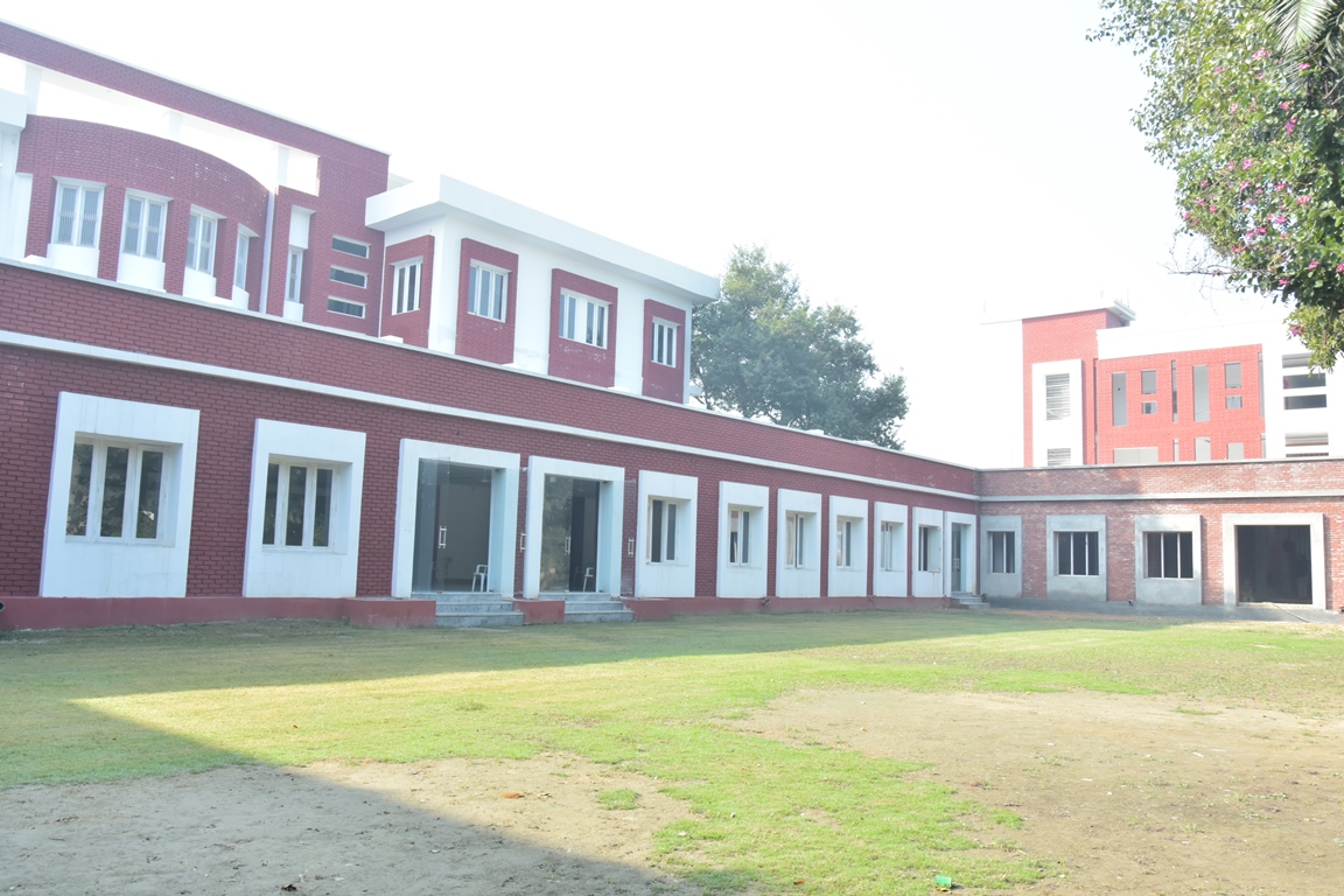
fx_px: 1008
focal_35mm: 27
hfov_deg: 67.4
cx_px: 672
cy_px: 448
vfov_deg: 47.9
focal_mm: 18
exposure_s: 1/125
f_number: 10
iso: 400
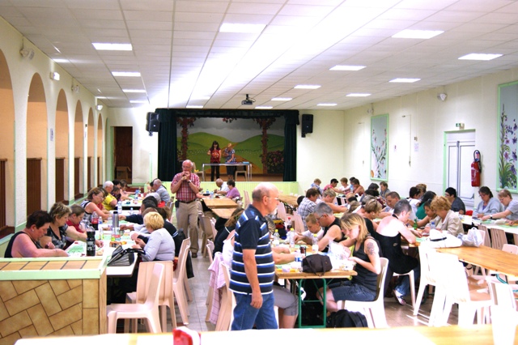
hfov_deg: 43.6
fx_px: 647
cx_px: 259
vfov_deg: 29.8
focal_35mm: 45
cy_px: 172
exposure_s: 1/50
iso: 400
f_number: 4.5
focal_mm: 30
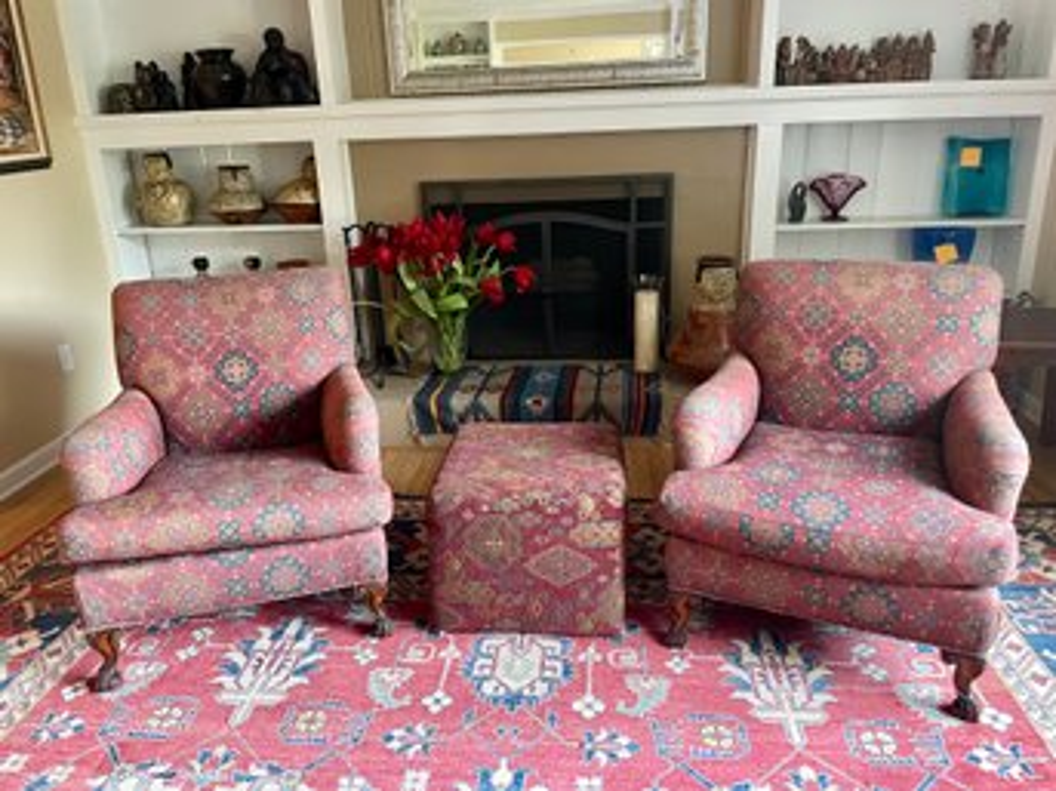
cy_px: 396
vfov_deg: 53.0
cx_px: 528
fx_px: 793
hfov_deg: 67.3
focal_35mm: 26
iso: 400
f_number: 1.6
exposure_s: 1/60
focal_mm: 4.2
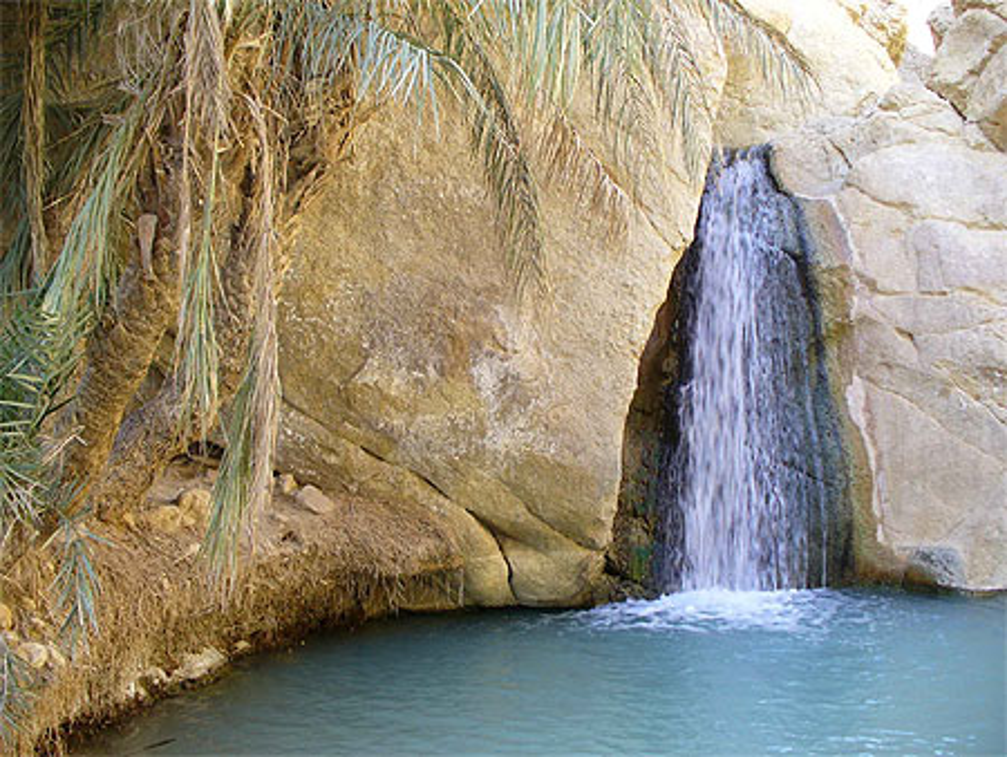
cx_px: 504
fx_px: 1077
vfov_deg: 38.7
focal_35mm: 37
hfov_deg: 50.1
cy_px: 378
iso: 80
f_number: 2.8
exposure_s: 1/50
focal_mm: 6.1
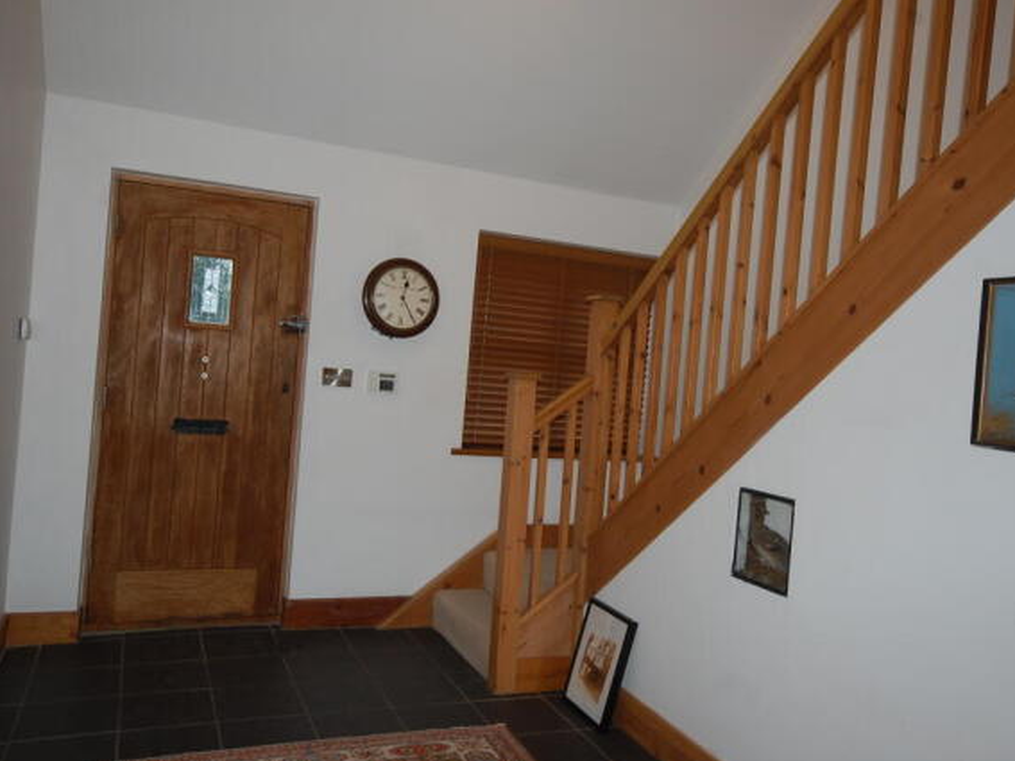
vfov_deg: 46.8
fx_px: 879
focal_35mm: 30
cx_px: 498
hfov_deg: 60.0
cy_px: 375
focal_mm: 18
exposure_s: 1/60
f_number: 5.6
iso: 400
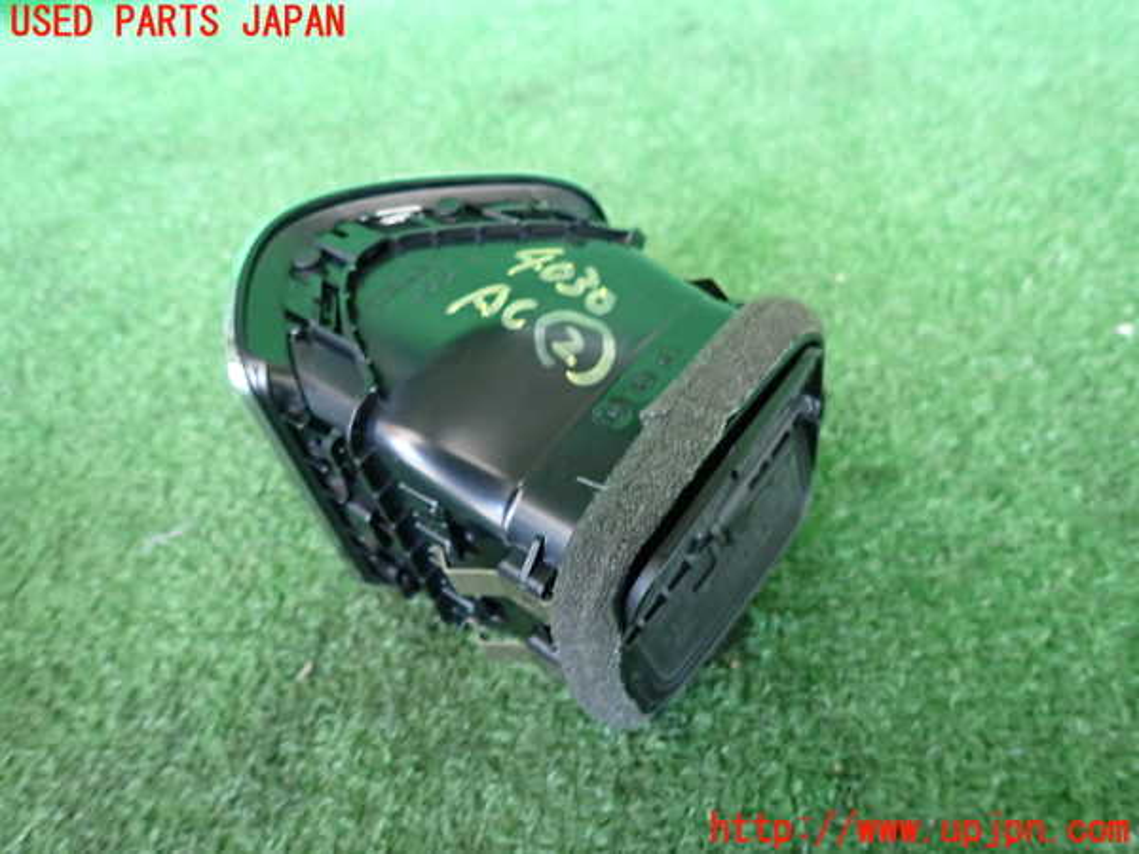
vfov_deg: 54.9
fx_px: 823
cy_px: 427
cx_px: 570
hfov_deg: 69.4
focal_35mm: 25
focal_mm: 4.5
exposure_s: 1/30
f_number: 2
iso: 400
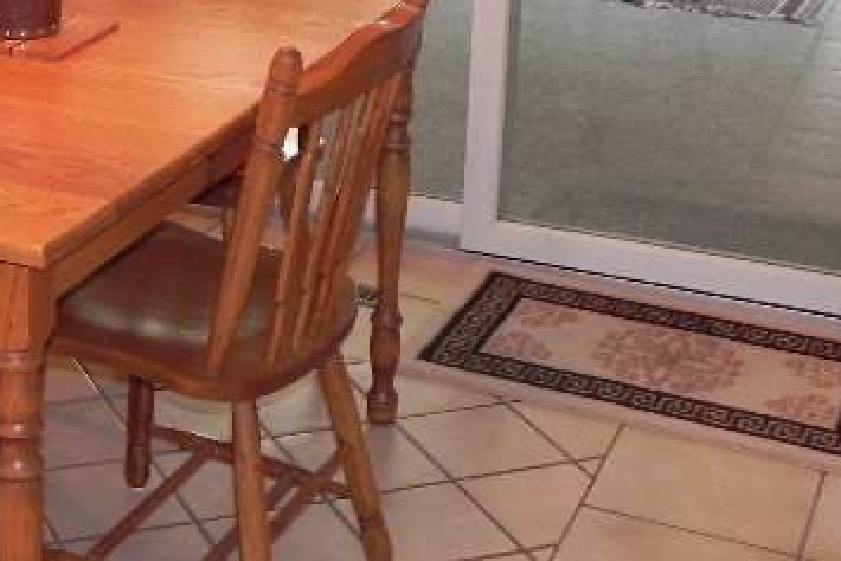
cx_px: -123
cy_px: -43
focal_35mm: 78
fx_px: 1823
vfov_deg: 17.0
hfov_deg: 24.0
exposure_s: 1/30
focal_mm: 4.6
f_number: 2.8
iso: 200
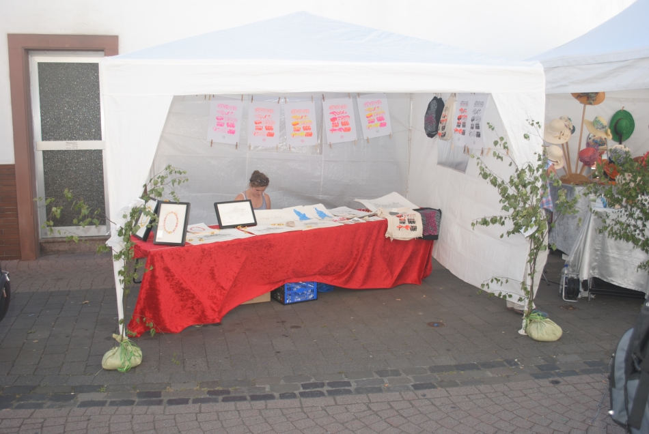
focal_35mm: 36
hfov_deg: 53.1
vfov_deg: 37.0
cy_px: 217
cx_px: 324
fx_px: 650
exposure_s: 1/200
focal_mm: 24
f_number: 4.5
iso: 100
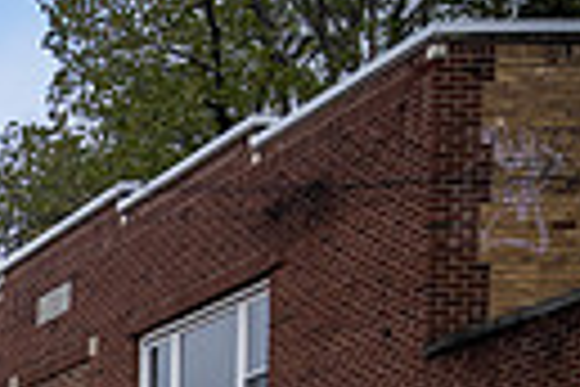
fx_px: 1740
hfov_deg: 14.8
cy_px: 844
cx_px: -643
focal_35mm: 108
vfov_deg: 11.2
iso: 320
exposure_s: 1/1600
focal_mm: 24
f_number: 4
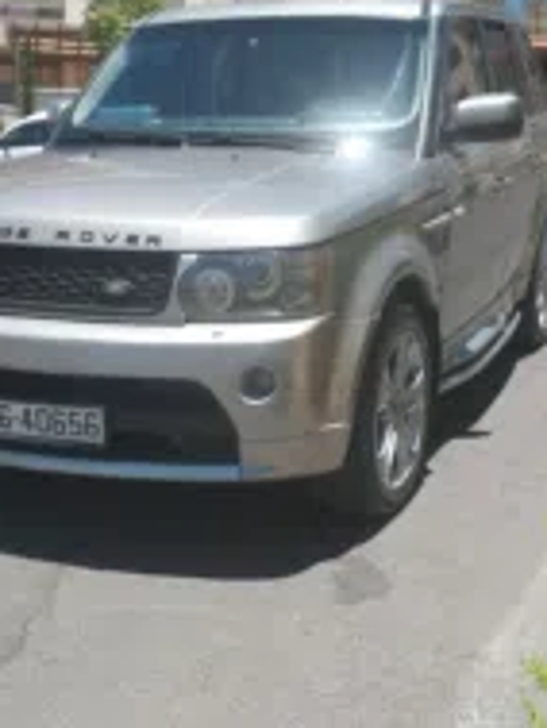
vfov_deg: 34.9
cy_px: 389
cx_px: 266
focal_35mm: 55
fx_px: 1158
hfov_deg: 26.6
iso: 20
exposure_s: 1/633
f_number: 1.8
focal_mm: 4
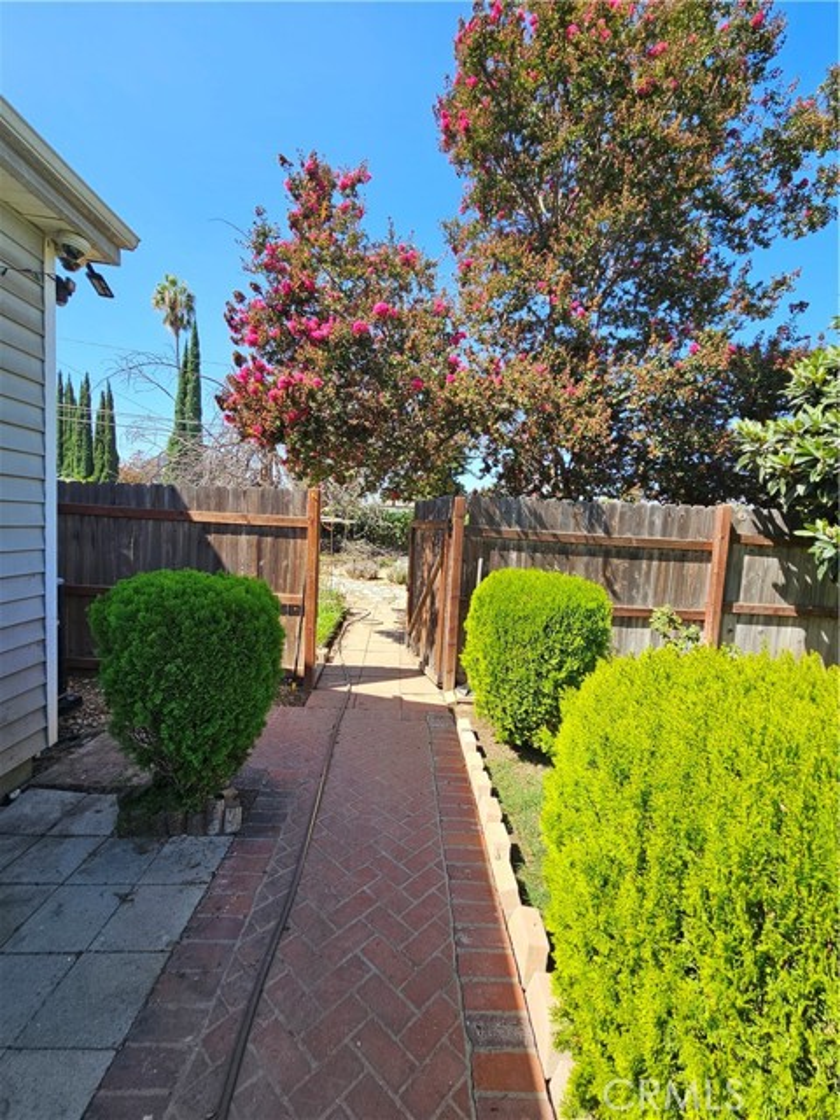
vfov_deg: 106.2
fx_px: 421
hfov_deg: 89.9
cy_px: 560
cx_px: 420
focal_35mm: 13
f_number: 2.2
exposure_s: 1/699
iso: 50
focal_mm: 2.2
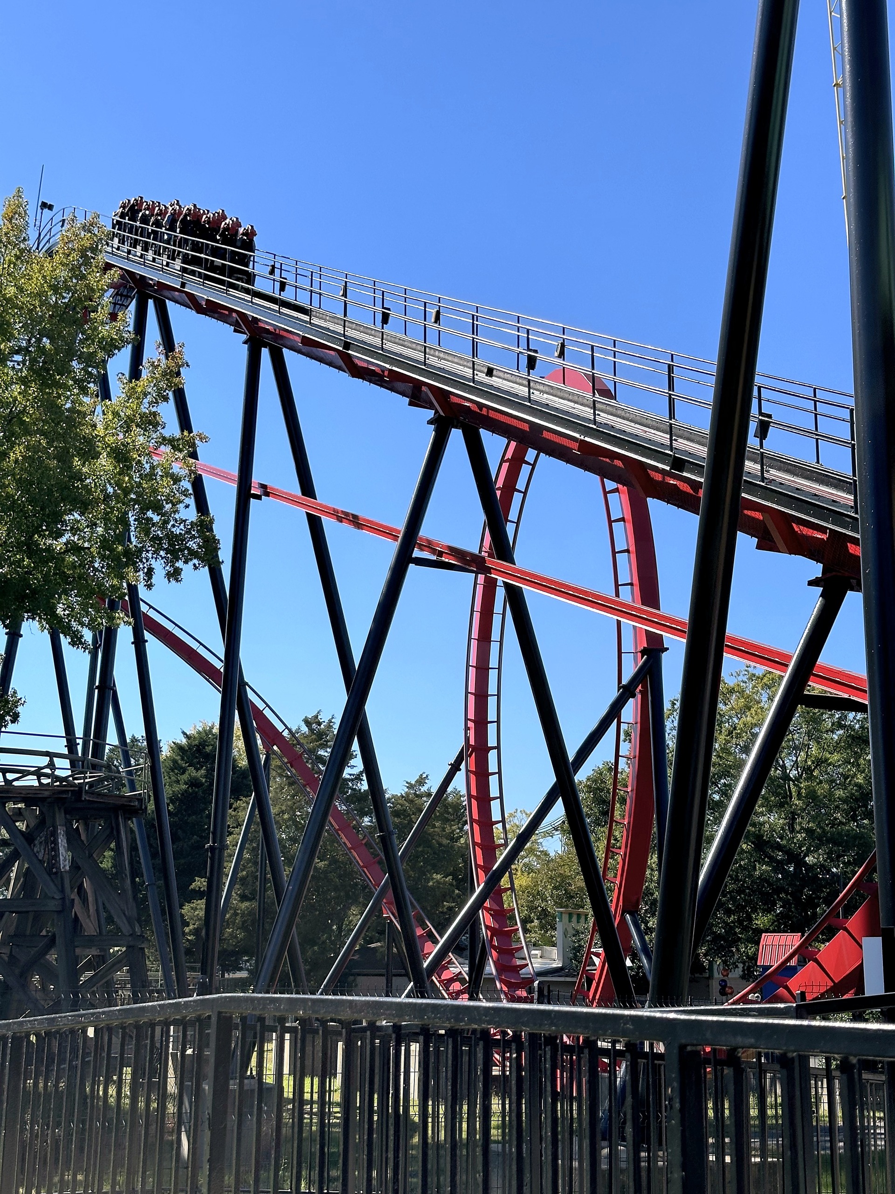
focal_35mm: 48
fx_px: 1655
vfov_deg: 39.7
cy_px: 597
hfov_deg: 30.3
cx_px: 448
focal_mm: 6.86
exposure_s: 1/3876
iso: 64
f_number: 1.78
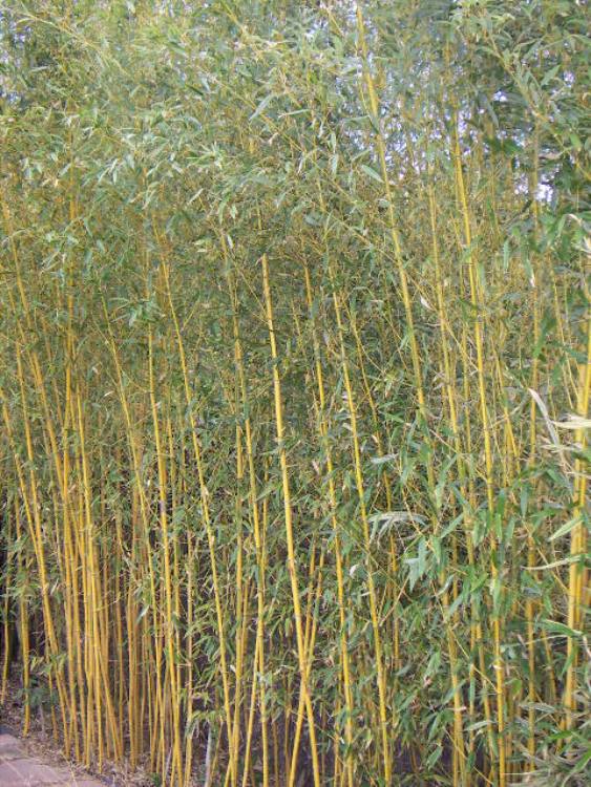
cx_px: 296
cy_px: 394
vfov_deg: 35.5
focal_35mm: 54
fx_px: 1229
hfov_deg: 27.0
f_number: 3.2
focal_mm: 7.2
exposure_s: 1/320
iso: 125
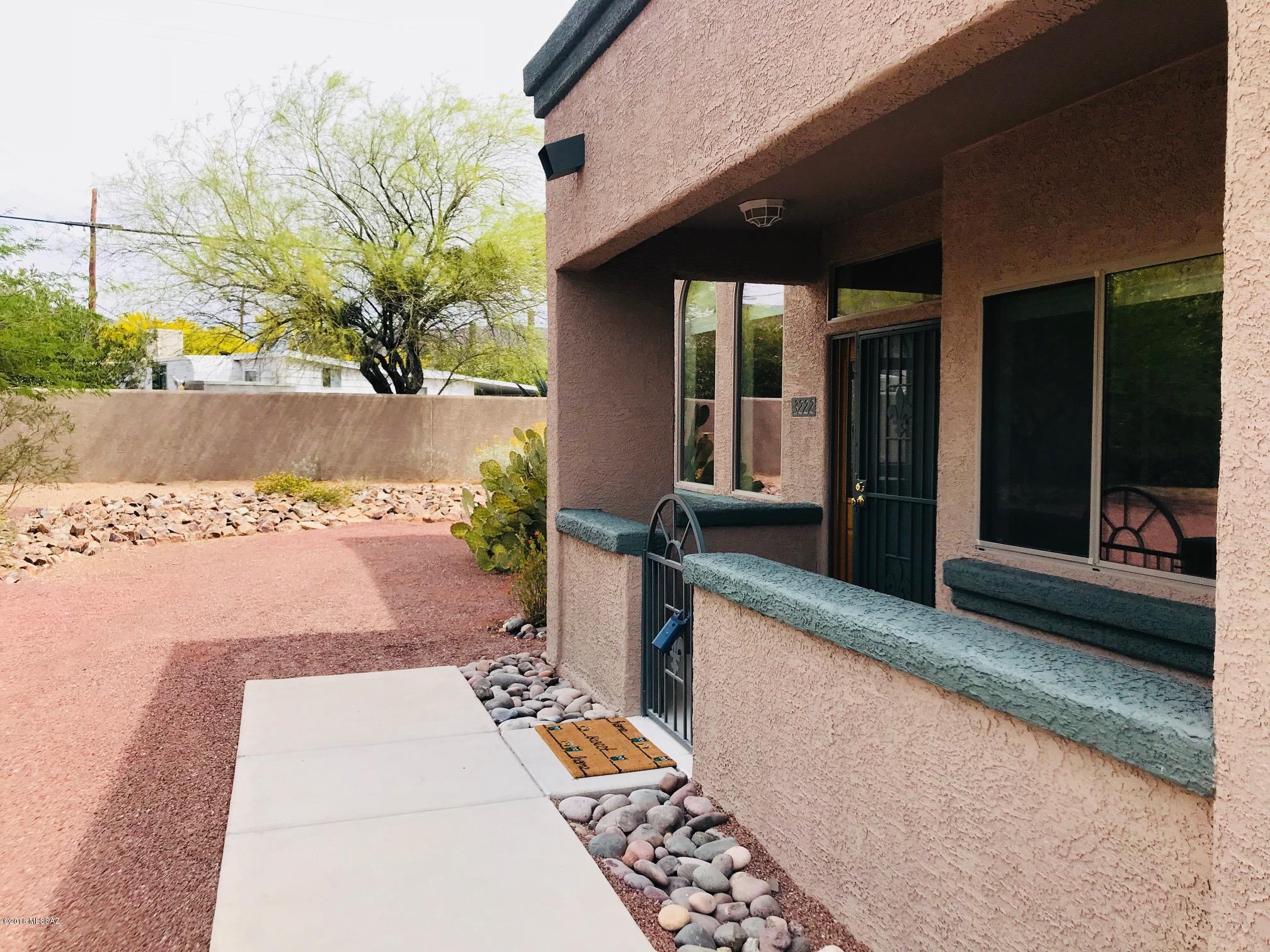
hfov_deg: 63.4
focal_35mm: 28
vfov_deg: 49.7
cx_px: 635
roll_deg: -0.6
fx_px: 1027
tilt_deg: -2.8
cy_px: 476
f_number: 1.8
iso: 20
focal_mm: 3.99
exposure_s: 1/1389
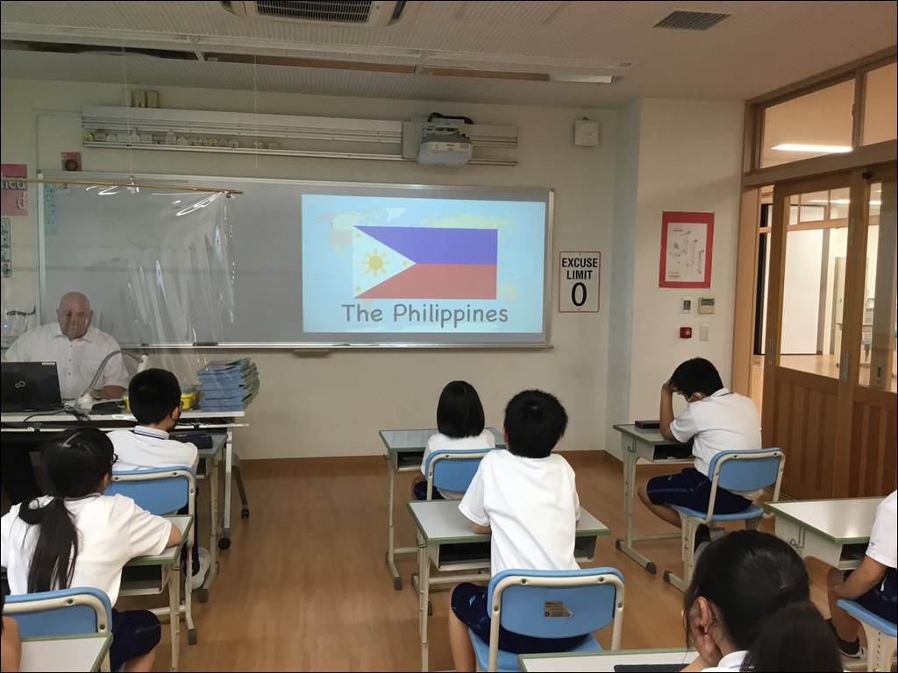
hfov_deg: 58.4
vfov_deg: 45.4
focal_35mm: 31
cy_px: 336
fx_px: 804
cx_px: 449
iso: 50
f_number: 2.4
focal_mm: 3.3
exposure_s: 1/30
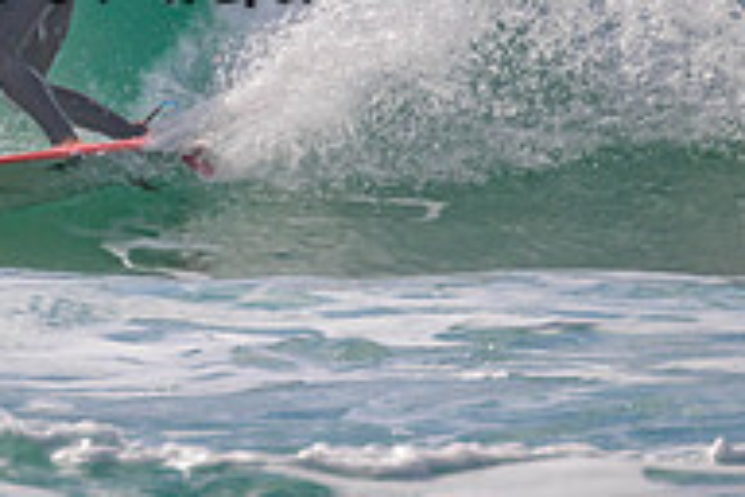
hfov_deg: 0.9
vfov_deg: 0.6
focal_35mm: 2416
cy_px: -87
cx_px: -97
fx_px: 49994
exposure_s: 1/2000
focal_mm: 800
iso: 800
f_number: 11
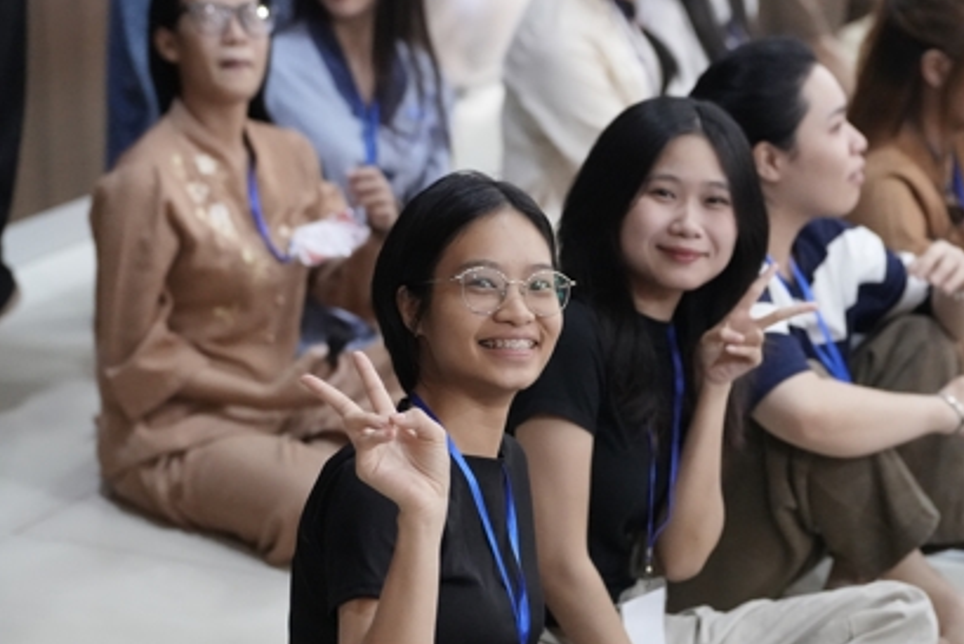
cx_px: 514
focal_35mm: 127
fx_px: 3402
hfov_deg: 16.1
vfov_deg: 10.8
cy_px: 402
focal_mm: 80
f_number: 2.8
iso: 10000
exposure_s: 1/160
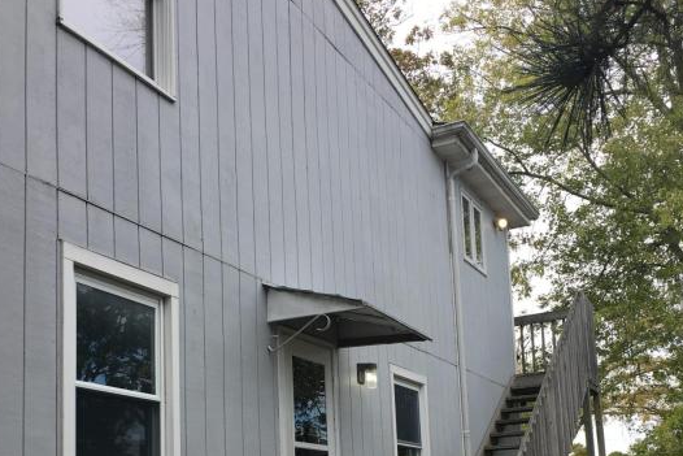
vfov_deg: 29.3
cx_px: 335
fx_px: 835
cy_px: 408
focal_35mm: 44
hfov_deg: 44.5
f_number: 2.2
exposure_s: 1/450
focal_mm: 4.15
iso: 25
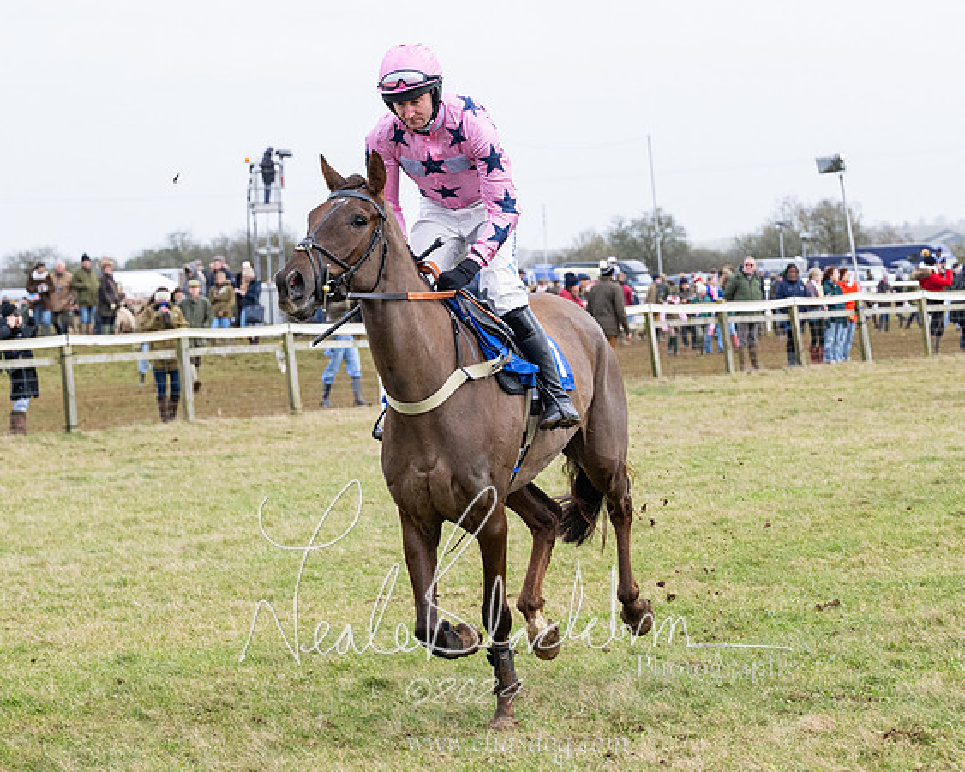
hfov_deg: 15.3
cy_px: 404
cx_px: 574
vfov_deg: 12.2
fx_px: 3599
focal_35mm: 126
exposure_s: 1/1600
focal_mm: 70
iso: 800
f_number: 4
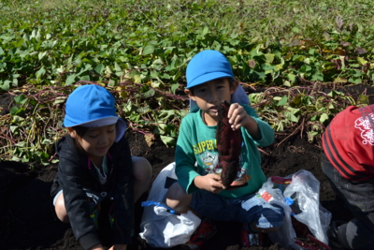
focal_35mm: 48
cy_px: 125
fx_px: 499
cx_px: 187
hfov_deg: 41.1
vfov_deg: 28.1
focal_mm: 32
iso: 100
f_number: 7.1
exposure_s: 1/250
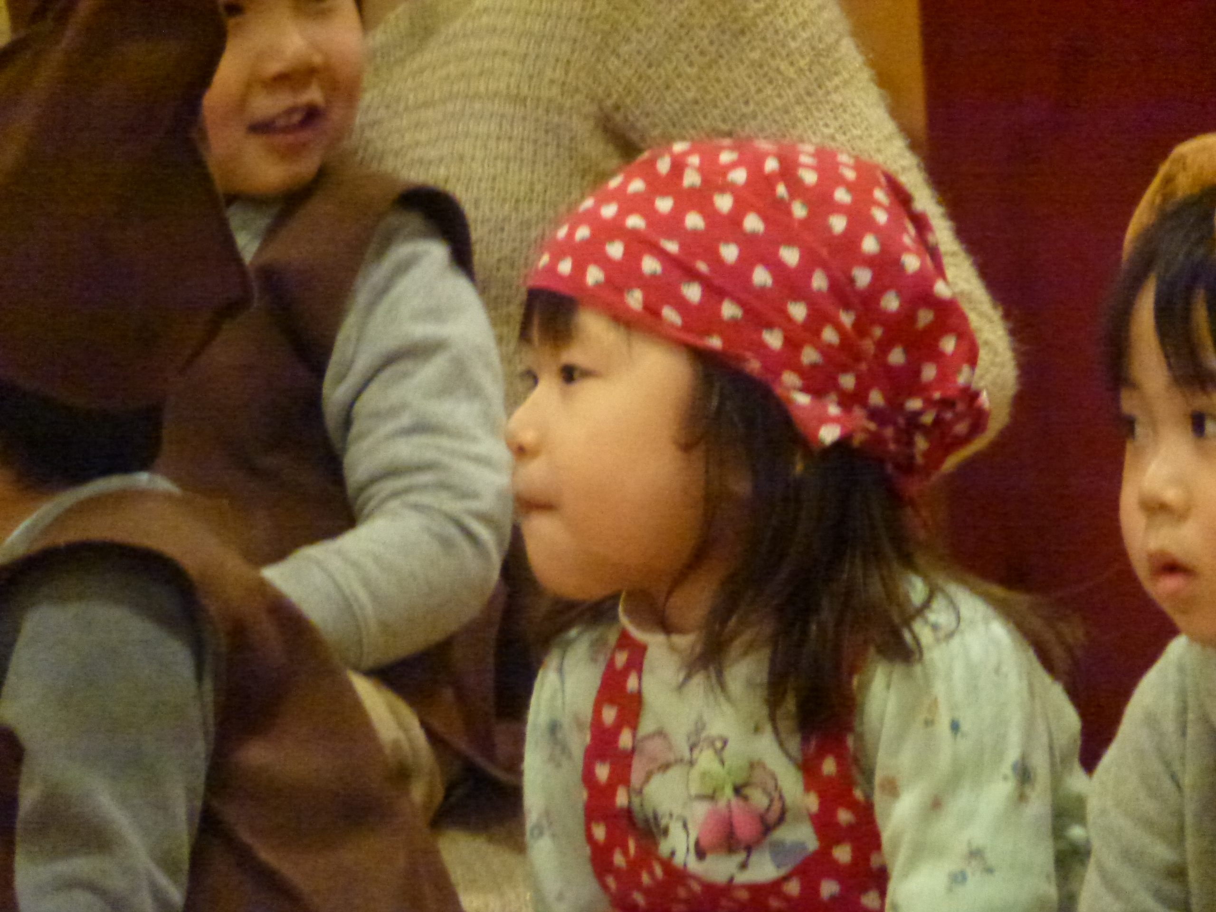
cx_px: 608
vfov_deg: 3.9
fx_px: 13489
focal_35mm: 384
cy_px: 456
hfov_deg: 5.2
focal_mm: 68.8
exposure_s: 1/80
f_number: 5.9
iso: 1600
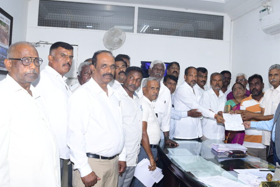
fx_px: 264
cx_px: 161
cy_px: 83
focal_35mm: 34
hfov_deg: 55.6
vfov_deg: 38.9
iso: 1000
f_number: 9
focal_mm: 18
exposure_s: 1/125
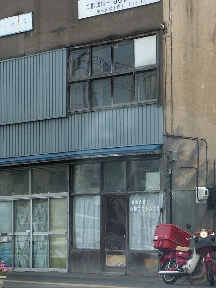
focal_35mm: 139
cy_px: 108
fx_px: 1156
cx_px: 104
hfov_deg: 10.7
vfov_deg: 14.2
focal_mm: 17.4
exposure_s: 1/200
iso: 160
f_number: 4.8
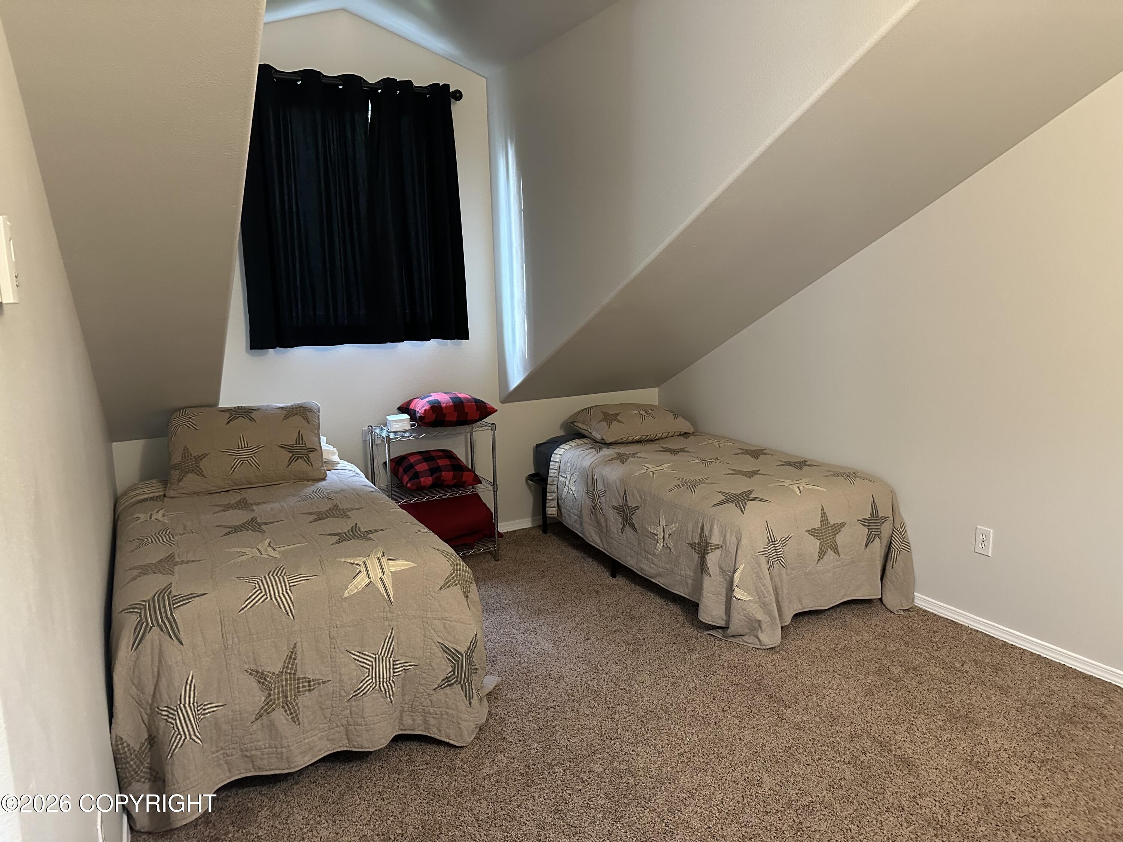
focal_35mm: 24
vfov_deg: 56.8
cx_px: 562
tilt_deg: -9.2
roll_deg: +0.9
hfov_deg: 71.6
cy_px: 421
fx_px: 779
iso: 800
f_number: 1.78
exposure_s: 1/40
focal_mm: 6.86
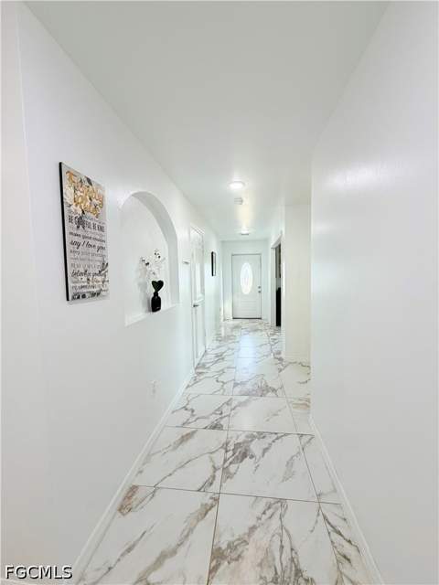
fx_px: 237
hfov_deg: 85.7
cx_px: 220
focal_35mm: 14
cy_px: 292
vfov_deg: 102.1
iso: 160
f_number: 2.2
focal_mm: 2.22
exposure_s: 1/120
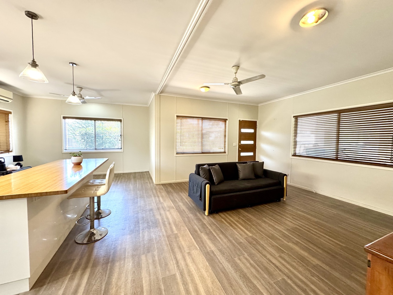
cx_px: 196
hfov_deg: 102.1
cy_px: 148
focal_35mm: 14
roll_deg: -0.7
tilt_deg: -2.7
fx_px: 159
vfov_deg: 85.7
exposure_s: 1/100
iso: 320
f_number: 2.2
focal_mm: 2.22
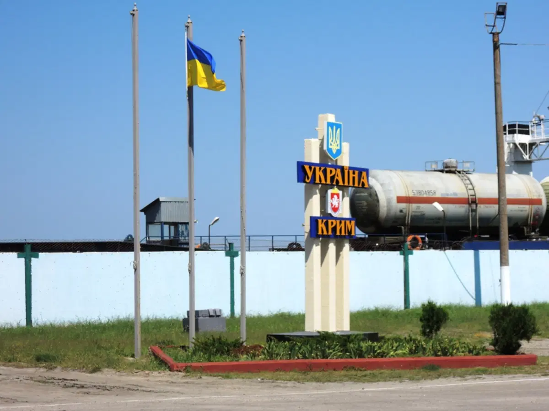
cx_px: 274
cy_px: 206
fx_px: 1586
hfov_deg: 19.6
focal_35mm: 100
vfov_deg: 14.8
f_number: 4.9
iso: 100
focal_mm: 17.9
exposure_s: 1/1000
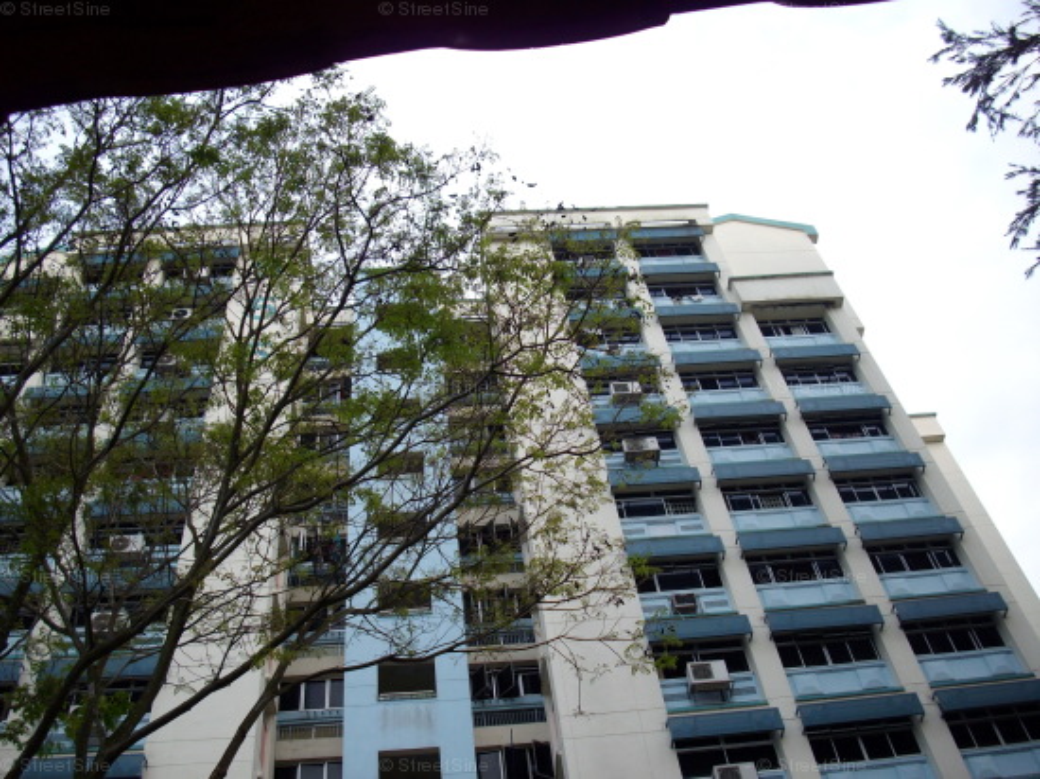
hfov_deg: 50.2
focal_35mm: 37
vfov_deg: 38.6
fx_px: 1111
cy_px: 390
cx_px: 520
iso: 80
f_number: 2.8
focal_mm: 6.2
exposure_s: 1/125
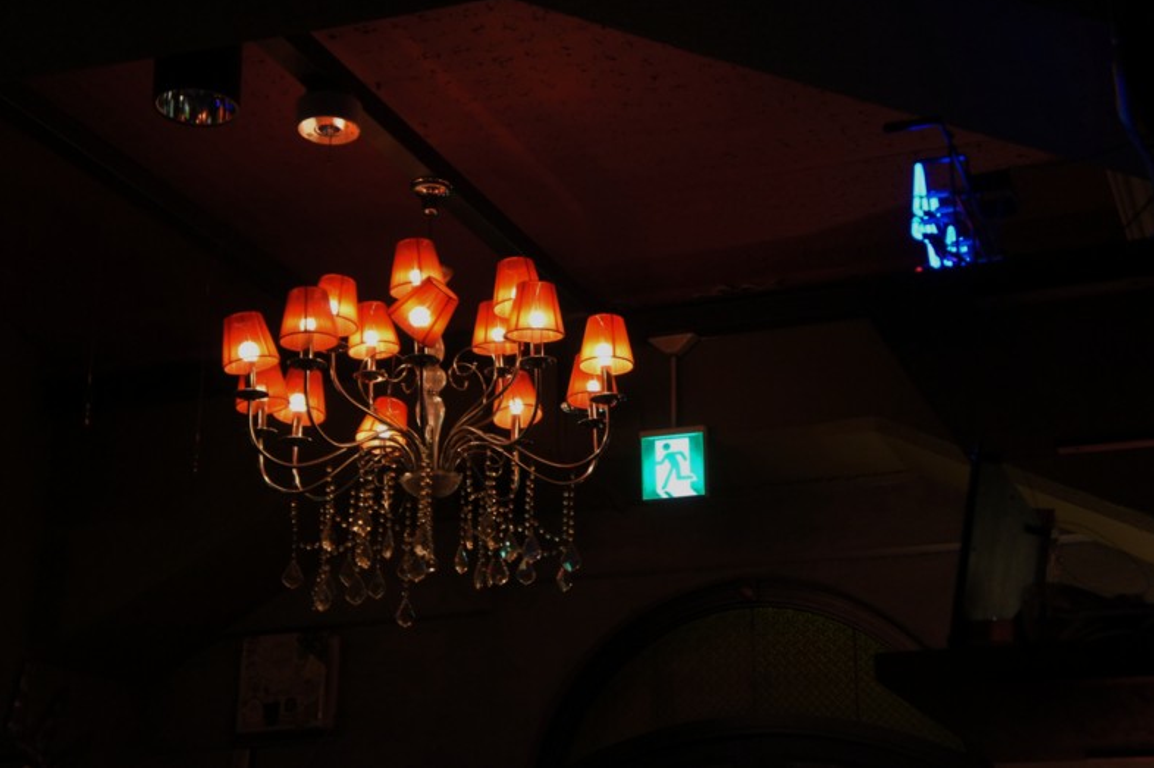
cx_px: 586
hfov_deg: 35.4
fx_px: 1810
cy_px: 380
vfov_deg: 23.9
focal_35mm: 57
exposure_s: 1/40
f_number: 4.5
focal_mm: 37
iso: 1600
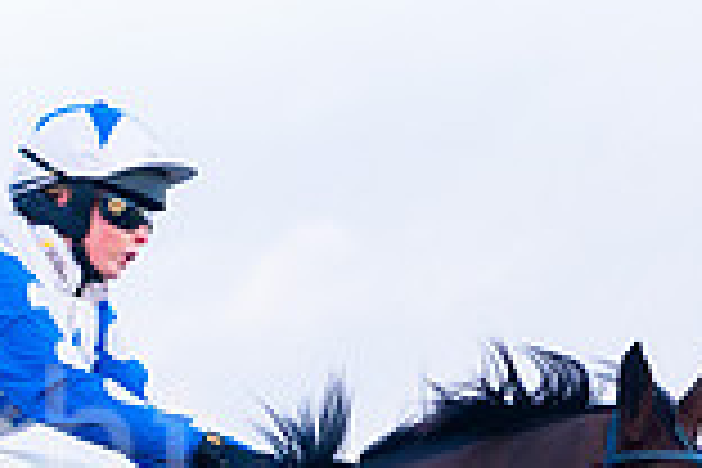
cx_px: 141
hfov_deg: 5.1
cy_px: 736
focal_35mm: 406
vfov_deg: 3.4
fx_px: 7916
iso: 1250
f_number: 3.5
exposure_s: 1/1000
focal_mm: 92
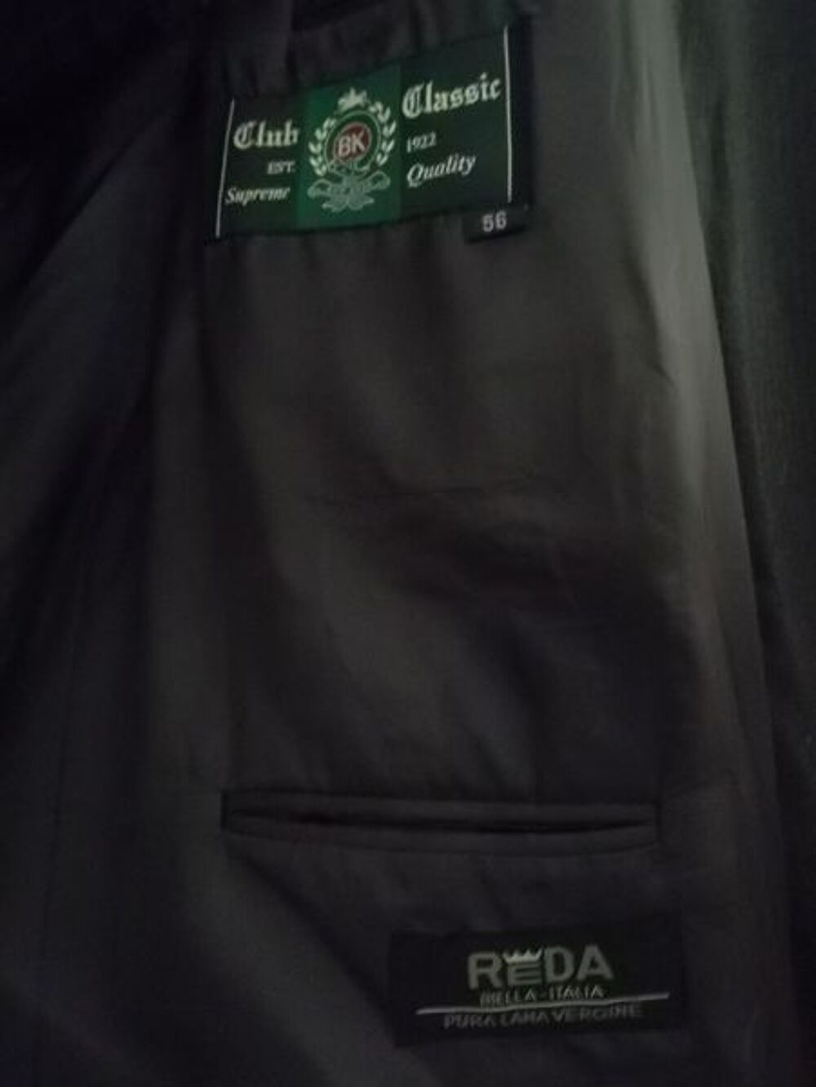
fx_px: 848
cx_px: 408
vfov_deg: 65.3
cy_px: 544
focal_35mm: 27
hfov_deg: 51.4
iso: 800
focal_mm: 4.9
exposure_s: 1/15
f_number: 3.5
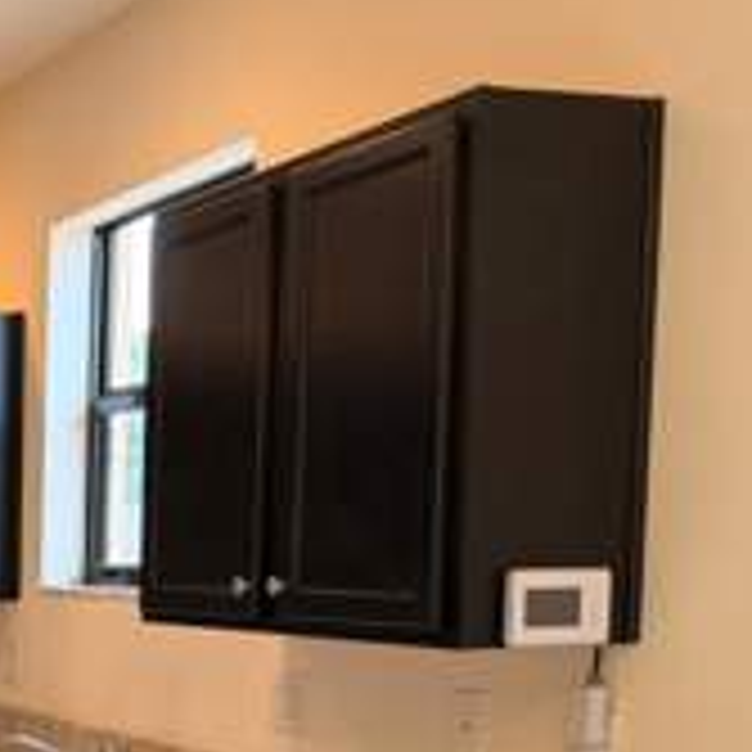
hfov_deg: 23.7
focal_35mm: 61
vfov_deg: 27.0
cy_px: 702
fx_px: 1499
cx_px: -302
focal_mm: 6.76
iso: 200
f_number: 1.78
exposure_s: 1/120
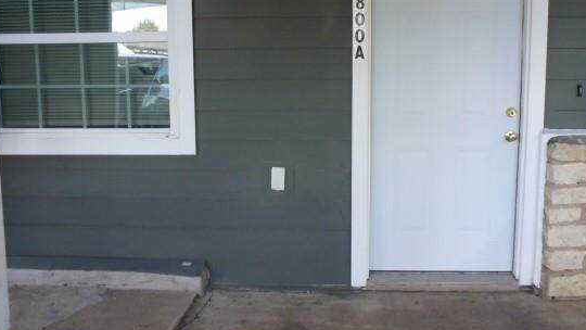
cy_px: 98
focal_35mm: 31
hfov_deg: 62.4
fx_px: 482
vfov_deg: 37.2
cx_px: 333
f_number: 3.3
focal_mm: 4.3
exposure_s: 1/60
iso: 200
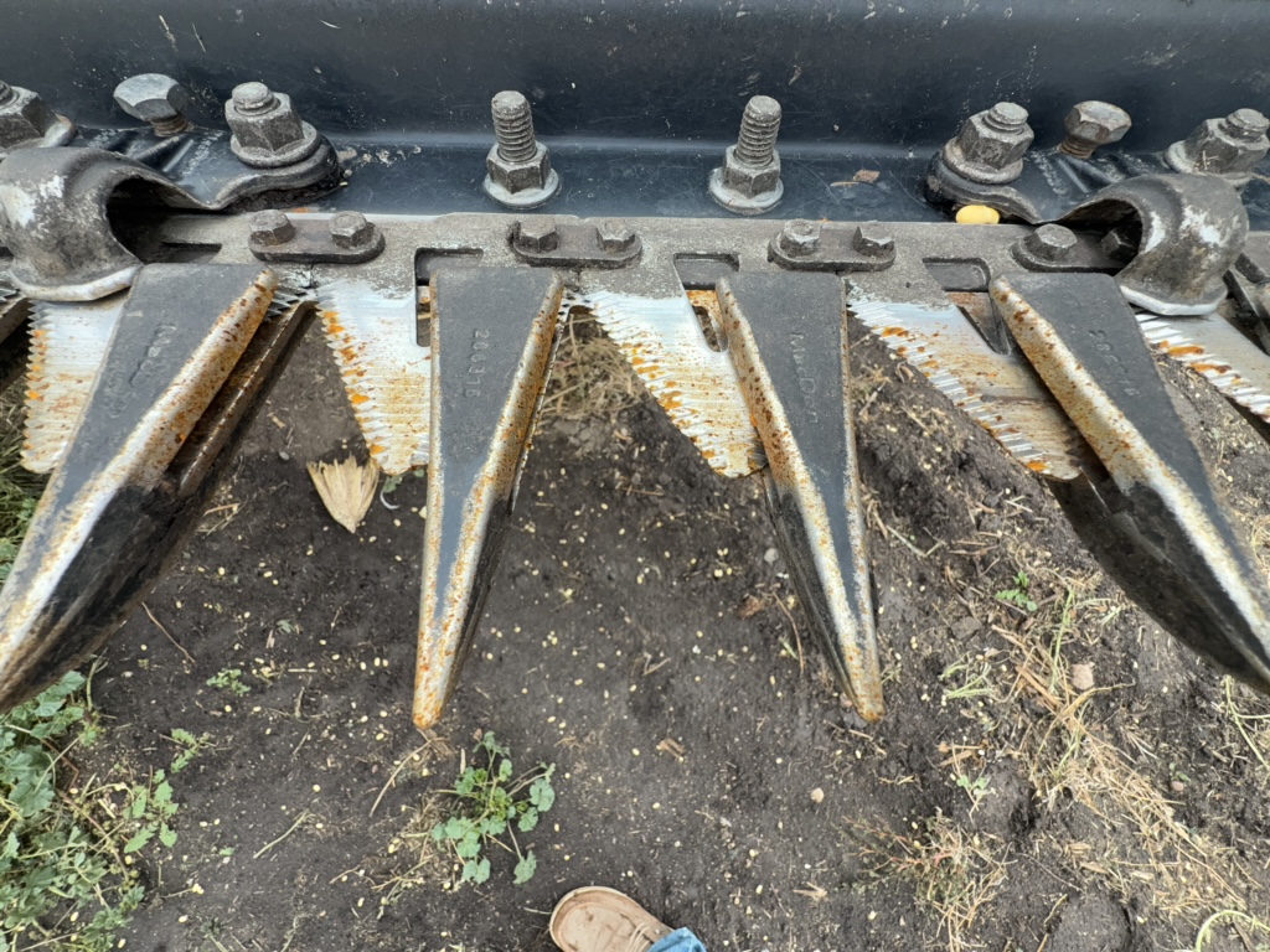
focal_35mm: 14
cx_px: 635
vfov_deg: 85.7
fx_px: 514
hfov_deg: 102.1
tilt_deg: -73.2
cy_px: 476
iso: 25
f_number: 2.2
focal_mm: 2.22
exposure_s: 1/114
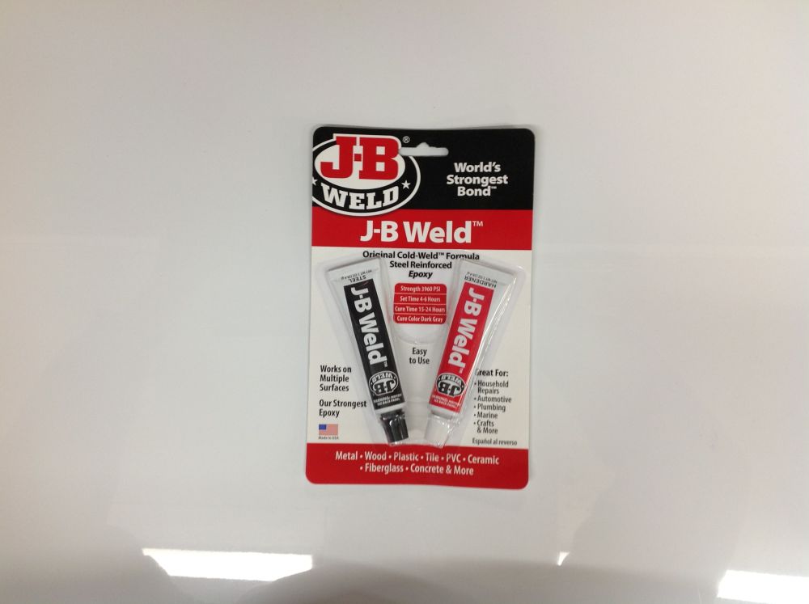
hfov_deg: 52.7
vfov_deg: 40.6
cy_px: 302
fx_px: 817
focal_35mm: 35
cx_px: 404
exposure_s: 1/25
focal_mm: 4.28
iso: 50
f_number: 2.4
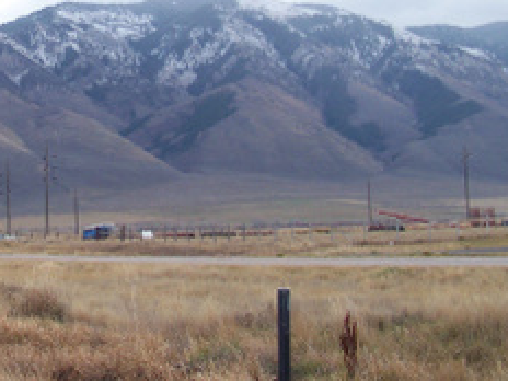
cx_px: 99
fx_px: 1335
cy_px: 66
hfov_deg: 21.3
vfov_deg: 16.1
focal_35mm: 91
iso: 64
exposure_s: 1/320
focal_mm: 5.85
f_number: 2.8
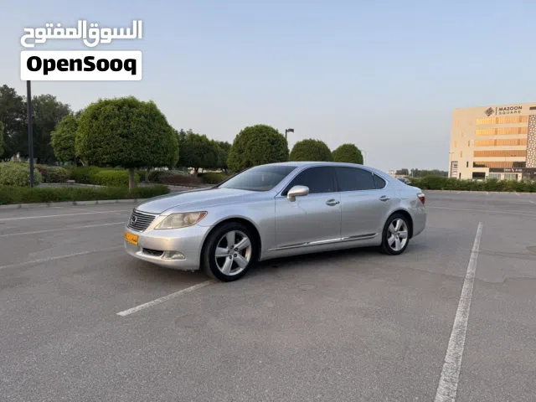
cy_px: 201
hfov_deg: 71.6
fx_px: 372
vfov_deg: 56.8
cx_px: 268
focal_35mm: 24
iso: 80
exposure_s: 1/633
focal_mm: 6.76
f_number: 1.78
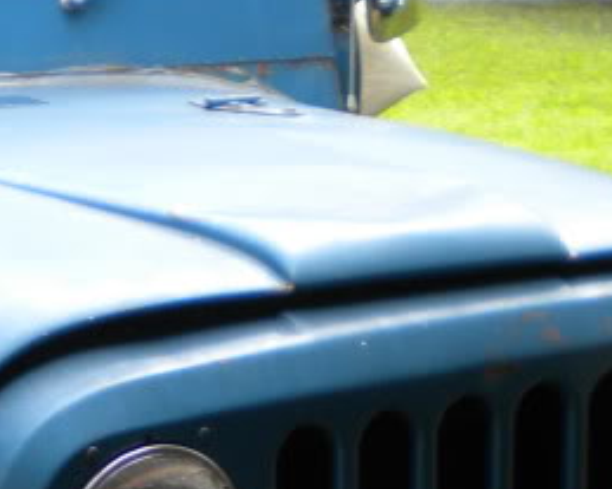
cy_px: 600
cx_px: 69
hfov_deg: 14.1
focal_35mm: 135
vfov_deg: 11.2
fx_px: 2444
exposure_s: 1/133
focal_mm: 6.3
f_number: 3.1
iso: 80
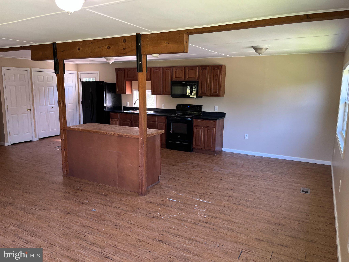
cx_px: 174
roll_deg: -0.6
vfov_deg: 53.1
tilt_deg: -12.4
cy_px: 131
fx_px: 262
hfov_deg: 67.3
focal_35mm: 26
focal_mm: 5.1
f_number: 1.6
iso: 125
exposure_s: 1/118
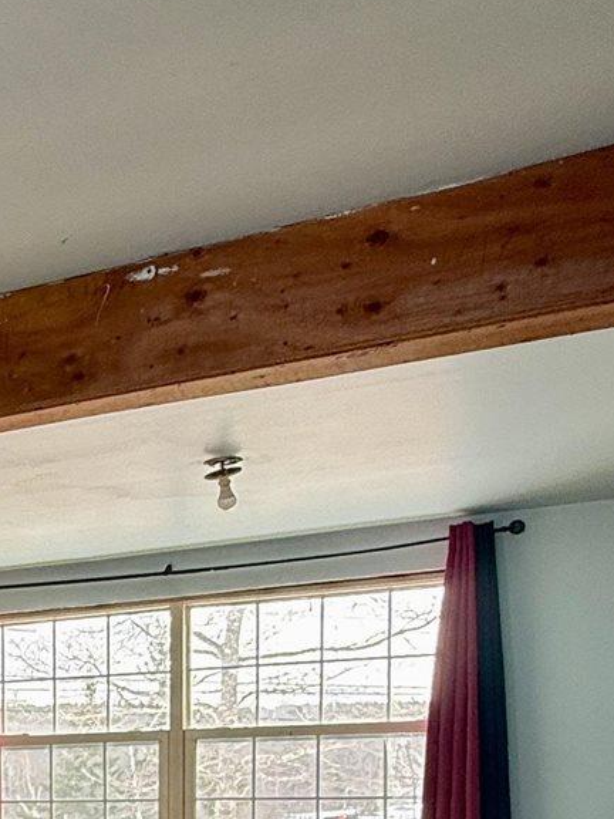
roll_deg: +1.0
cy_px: 867
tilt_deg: -2.2
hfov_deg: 21.6
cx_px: -320
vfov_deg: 31.1
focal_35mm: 56
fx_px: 1324
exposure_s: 1/131
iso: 64
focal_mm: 2.22
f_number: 2.2
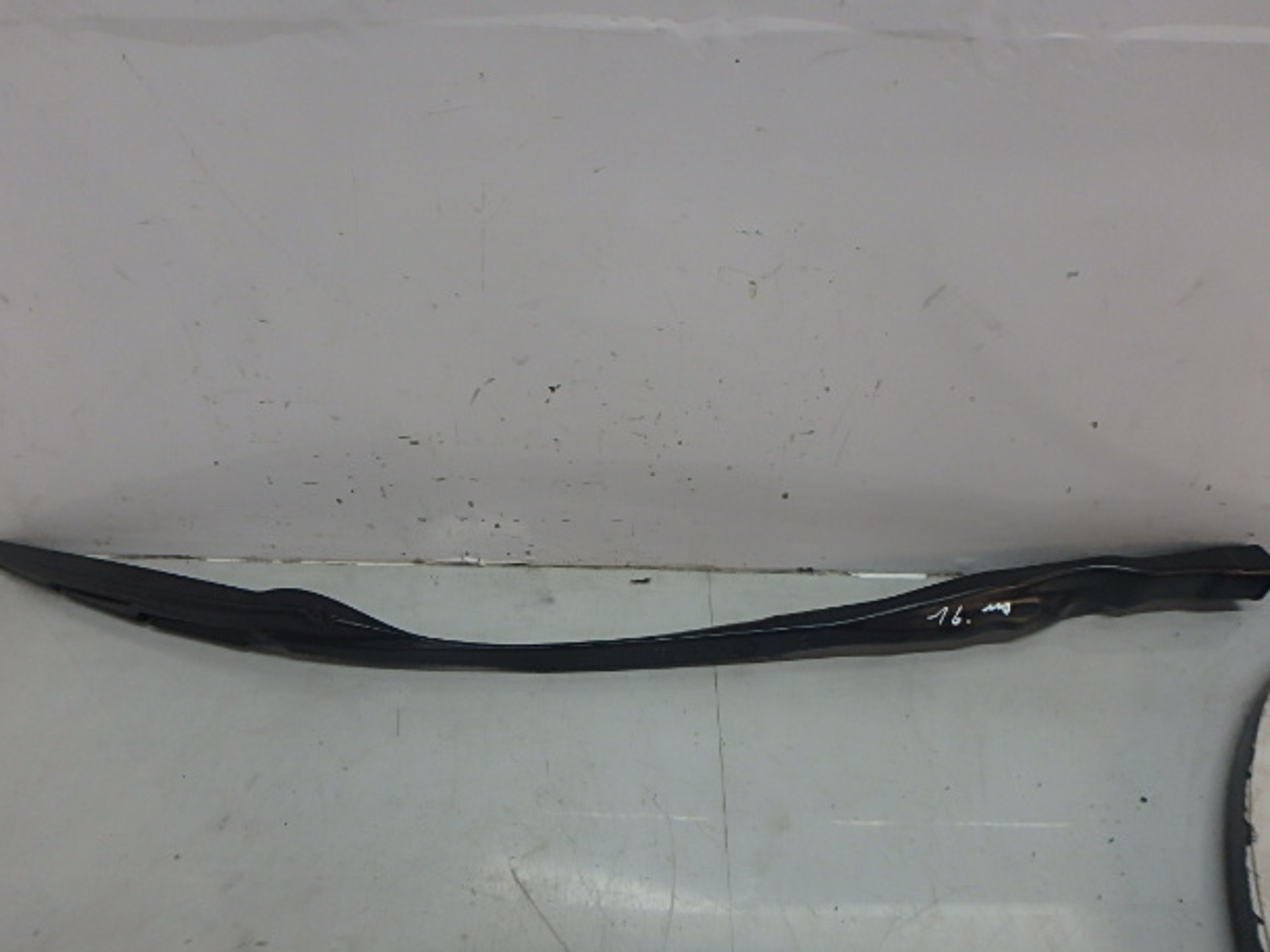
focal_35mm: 22
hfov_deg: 76.4
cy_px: 466
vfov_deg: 61.1
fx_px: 807
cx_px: 628
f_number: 3.5
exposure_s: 1/60
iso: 200
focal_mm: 3.7
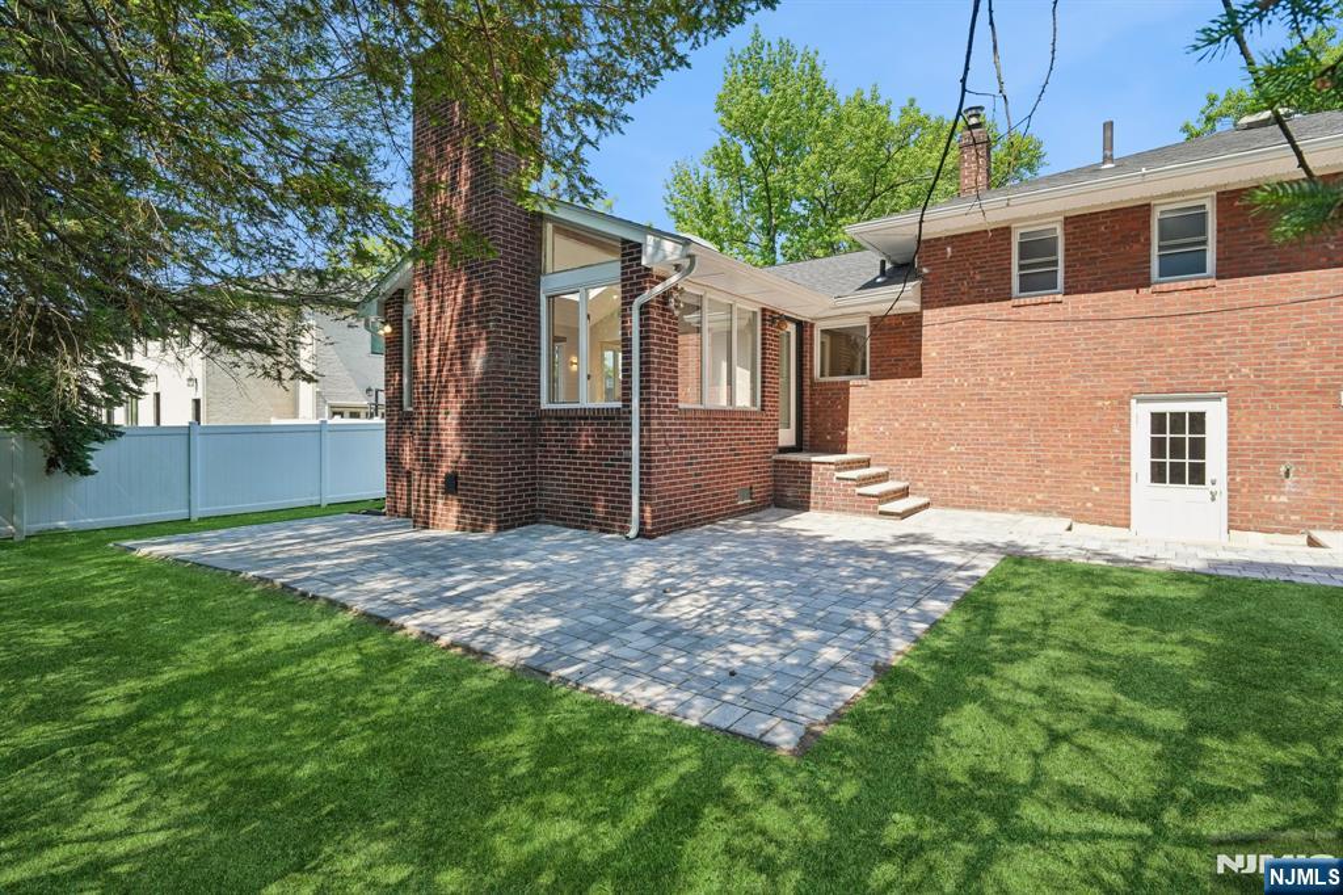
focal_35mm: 16
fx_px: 597
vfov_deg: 73.7
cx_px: 672
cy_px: 448
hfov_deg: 96.8
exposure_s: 1/200
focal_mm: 16
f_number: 8
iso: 400
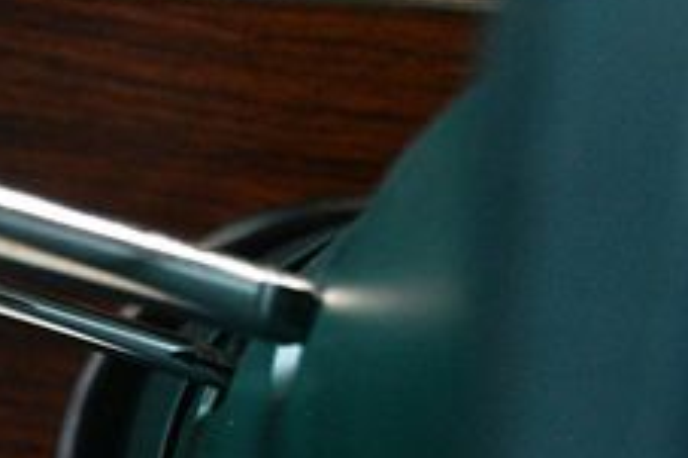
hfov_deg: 16.8
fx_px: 2158
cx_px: -276
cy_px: 164
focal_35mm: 113
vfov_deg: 12.1
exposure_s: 1/60
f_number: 4
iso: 4500
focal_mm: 27
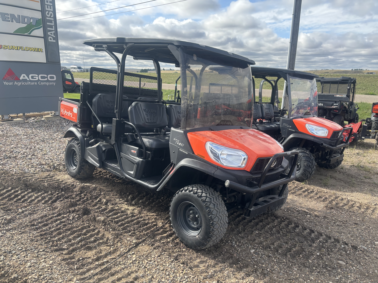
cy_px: 142
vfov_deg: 53.1
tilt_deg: -13.6
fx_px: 284
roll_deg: +0.3
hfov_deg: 67.3
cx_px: 189
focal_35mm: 26
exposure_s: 1/1295
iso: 50
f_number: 1.6
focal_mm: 5.96
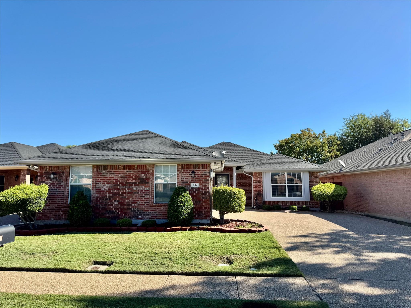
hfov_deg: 71.6
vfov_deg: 56.8
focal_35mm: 24
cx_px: 206
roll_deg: -0.4
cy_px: 154
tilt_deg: +5.5
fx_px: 285
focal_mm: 6.76
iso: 80
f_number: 1.78
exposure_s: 1/3802
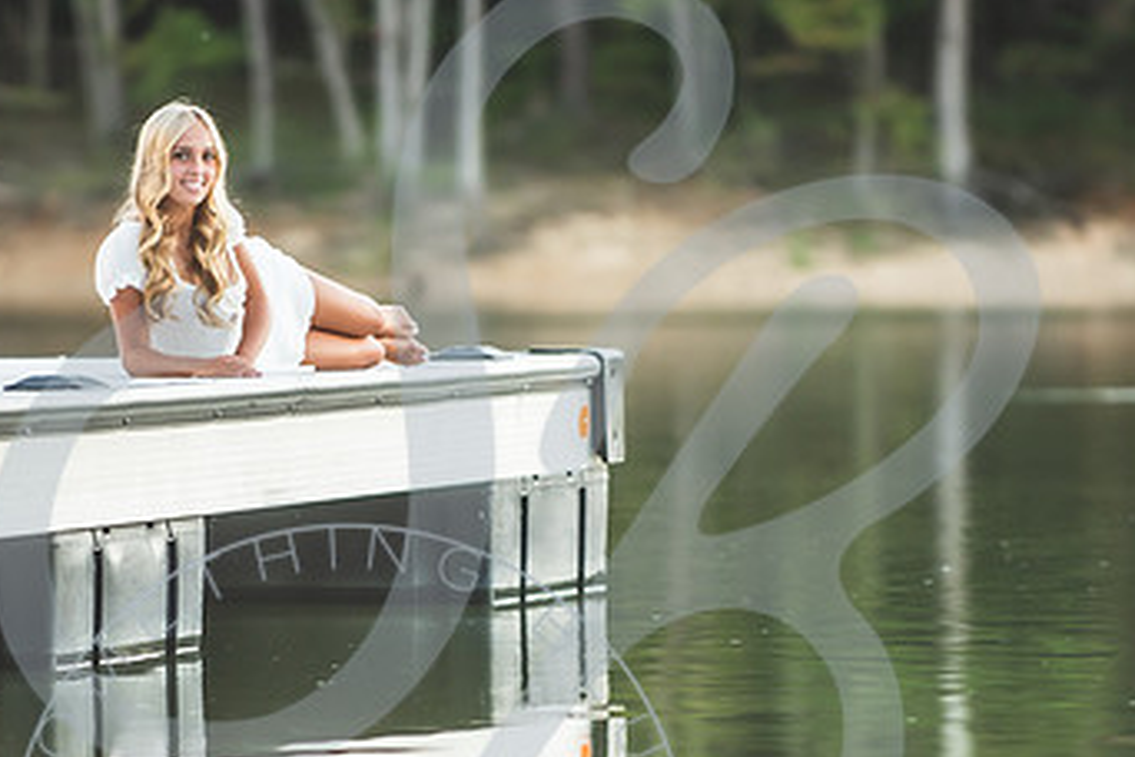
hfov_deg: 5.5
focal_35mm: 372
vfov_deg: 3.7
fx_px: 11727
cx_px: 536
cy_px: 565
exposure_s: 1/250
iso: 400
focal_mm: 200
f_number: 2.8
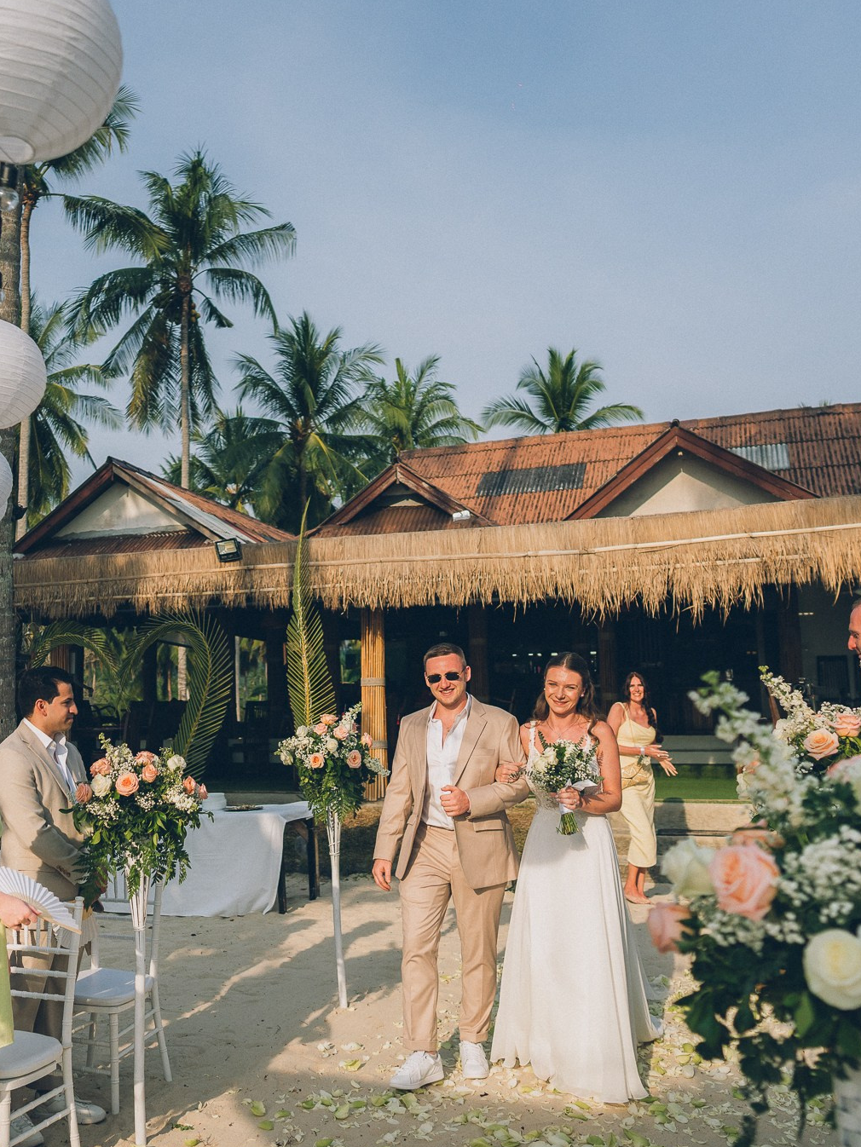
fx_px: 1194
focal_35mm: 36
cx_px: 243
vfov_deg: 51.3
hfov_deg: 38.9
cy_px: 578
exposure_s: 1/6400
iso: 160
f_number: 2.5
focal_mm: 24
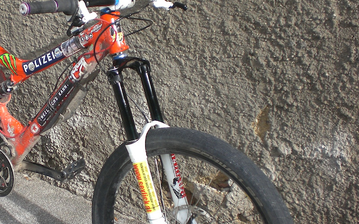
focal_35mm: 65
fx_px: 636
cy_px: 128
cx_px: 86
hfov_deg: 30.9
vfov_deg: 20.0
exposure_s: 1/400
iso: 50
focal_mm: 6.3
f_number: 3.1
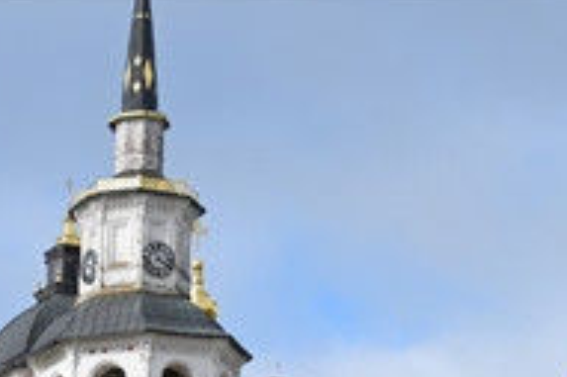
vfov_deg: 10.9
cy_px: 426
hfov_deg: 16.5
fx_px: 1951
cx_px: 223
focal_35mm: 124
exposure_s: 1/1500
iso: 100
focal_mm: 37
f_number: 4
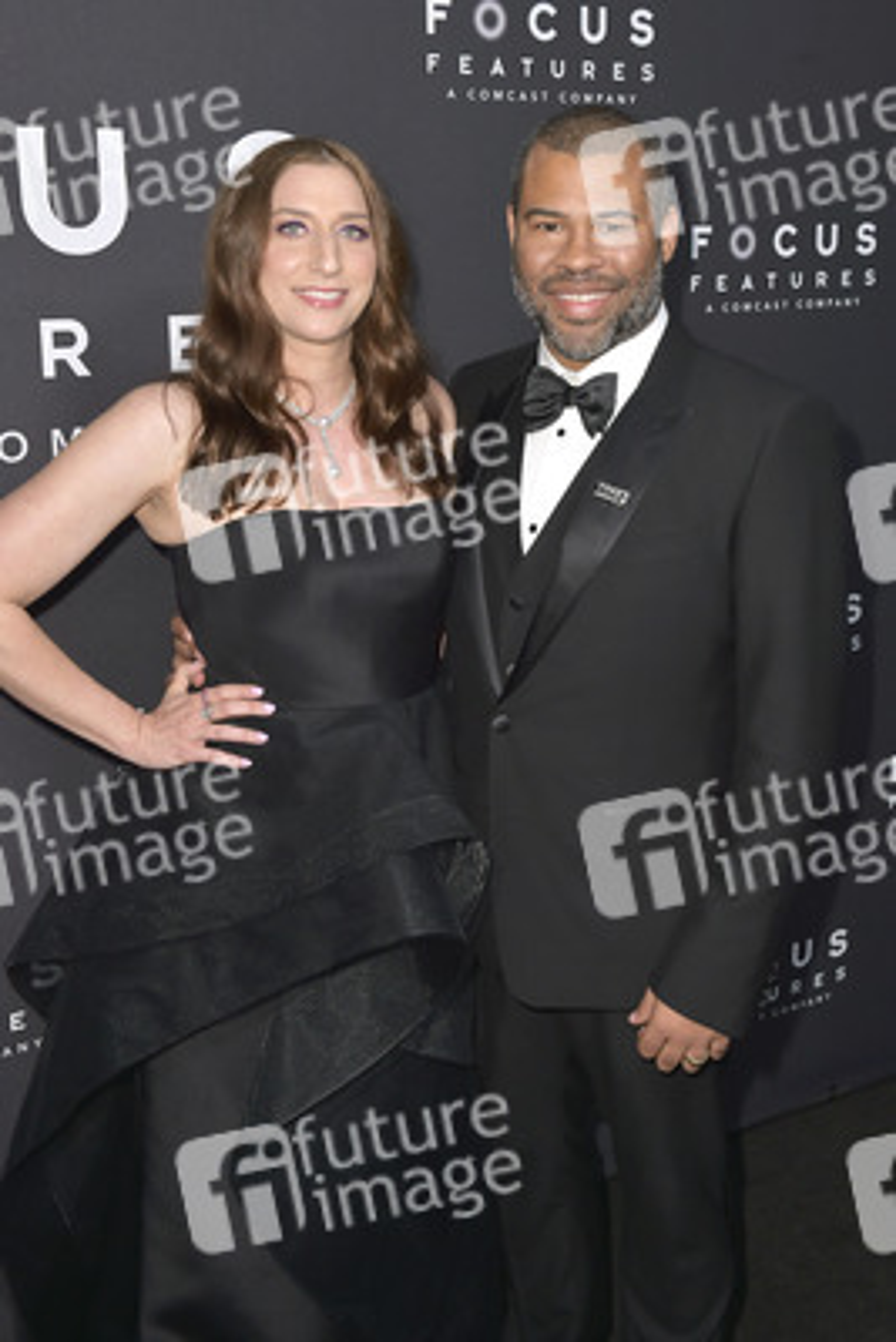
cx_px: 448
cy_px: 671
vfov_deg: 46.4
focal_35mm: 42
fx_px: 1567
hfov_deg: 31.9
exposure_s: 1/320
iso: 500
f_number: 6.3
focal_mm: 42
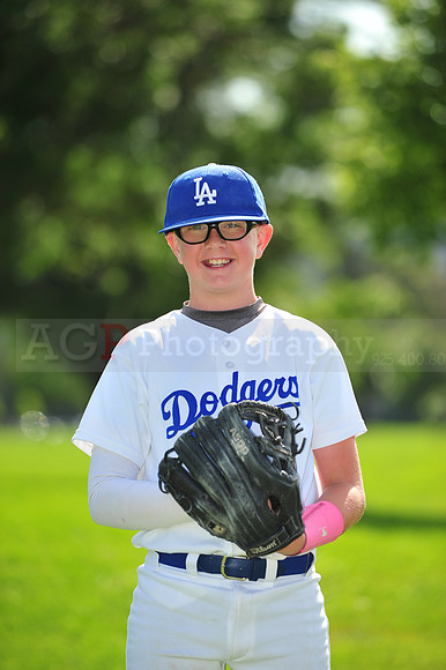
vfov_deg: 10.3
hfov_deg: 6.9
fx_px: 3721
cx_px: 223
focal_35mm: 200
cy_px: 335
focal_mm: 200
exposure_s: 1/2000
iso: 320
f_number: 4.5
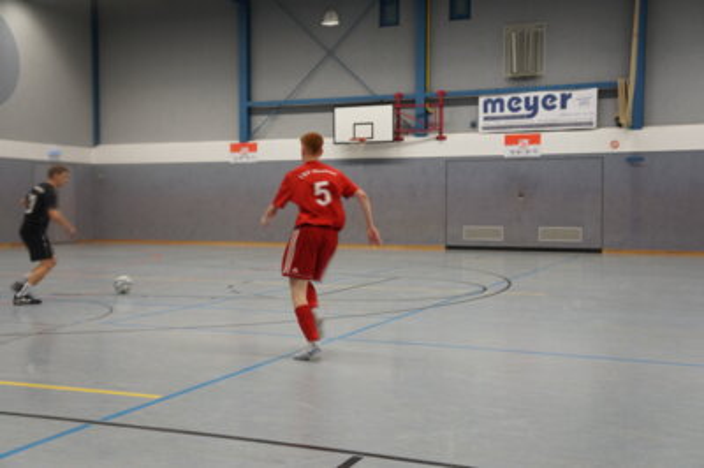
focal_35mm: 42
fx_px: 821
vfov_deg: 31.8
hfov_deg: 46.4
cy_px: 234
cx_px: 352
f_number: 4
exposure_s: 1/60
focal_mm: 28
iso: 500
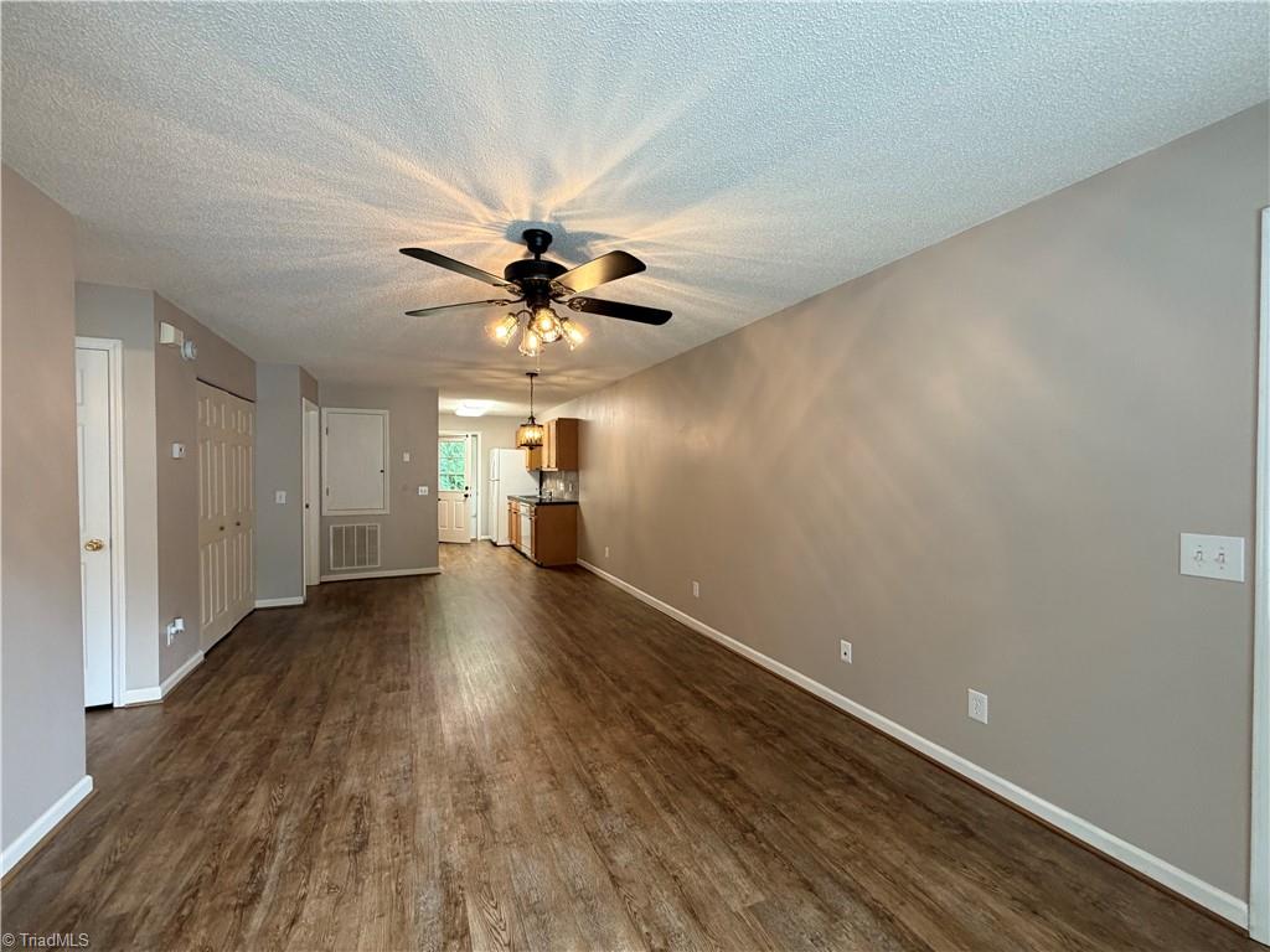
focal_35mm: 14
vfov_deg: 85.7
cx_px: 635
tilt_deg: -0.6
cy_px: 476
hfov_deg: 102.1
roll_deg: +0.7
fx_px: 514
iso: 250
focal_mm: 2.22
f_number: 2.2
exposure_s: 1/60
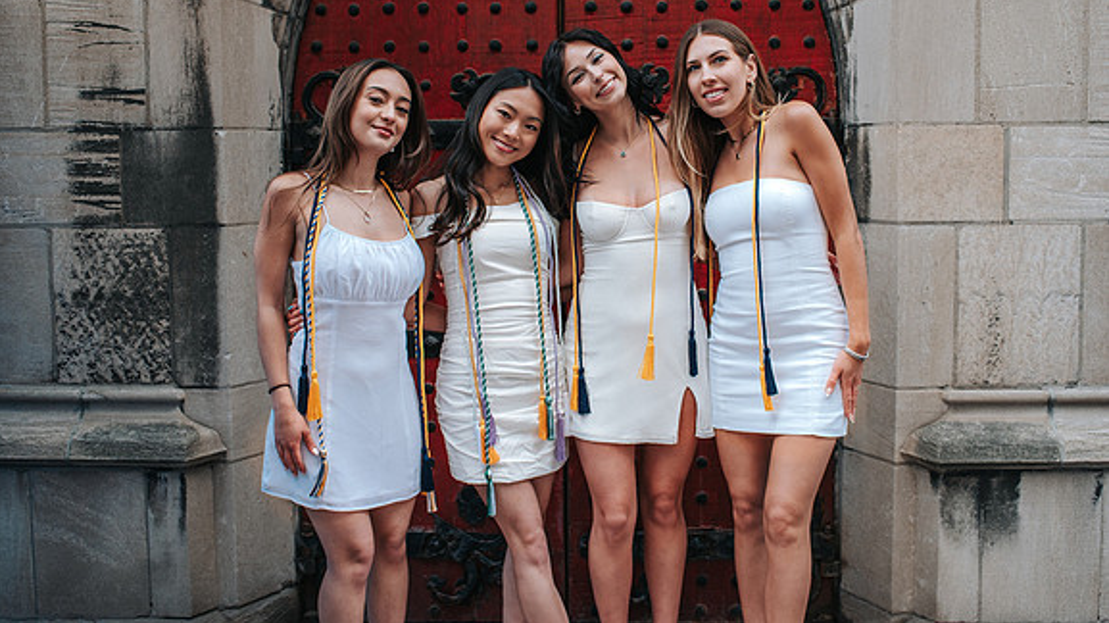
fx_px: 1176
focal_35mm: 40
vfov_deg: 29.5
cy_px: 230
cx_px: 597
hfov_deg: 50.5
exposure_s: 1/320
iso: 320
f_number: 3.5
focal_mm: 35
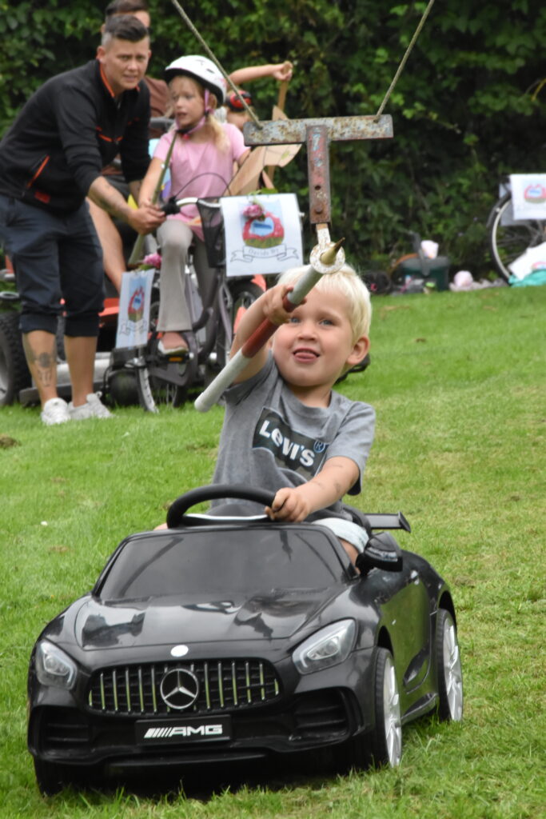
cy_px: 410
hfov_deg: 4.6
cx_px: 273
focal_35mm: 300
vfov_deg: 6.9
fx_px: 6822
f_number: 20
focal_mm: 200
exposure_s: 1/200
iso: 2200
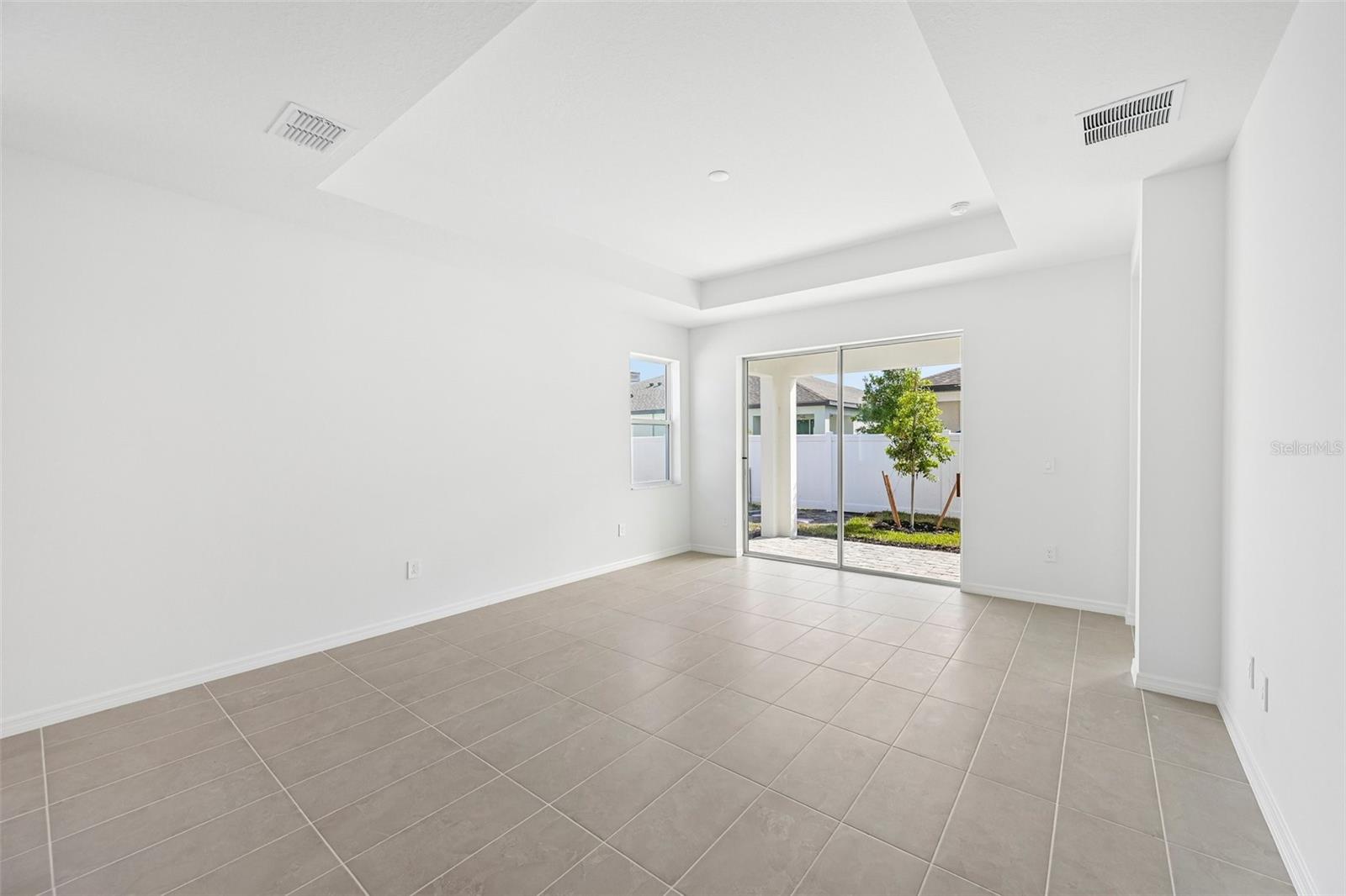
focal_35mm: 14
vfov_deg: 81.2
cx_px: 673
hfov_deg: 104.3
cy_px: 448
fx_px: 523
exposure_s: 1/250
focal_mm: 14
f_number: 8
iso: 400
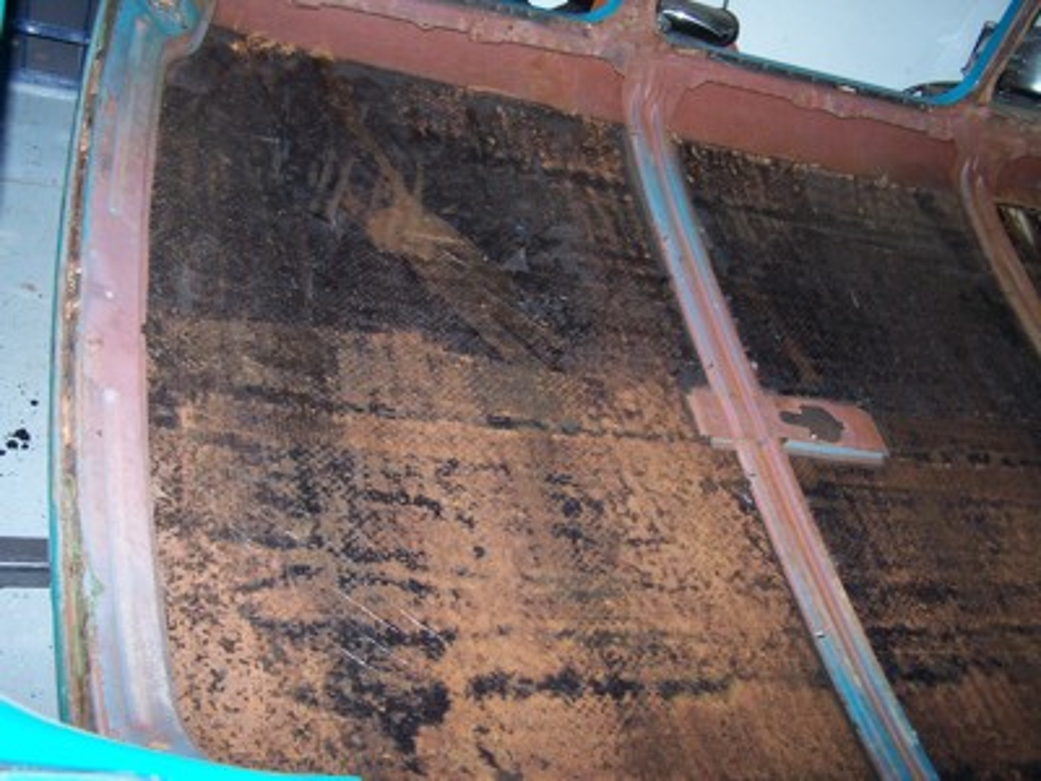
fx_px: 1143
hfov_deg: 49.0
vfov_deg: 37.7
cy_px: 390
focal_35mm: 38
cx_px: 520
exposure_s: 1/60
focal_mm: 6.3
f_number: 2.8
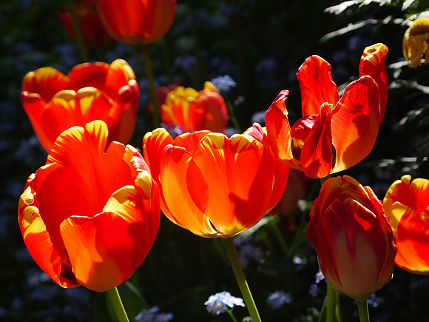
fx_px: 1041
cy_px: 161
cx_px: 214
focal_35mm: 84
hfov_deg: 23.3
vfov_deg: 17.6
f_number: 5.6
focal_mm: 42
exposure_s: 1/250
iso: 125
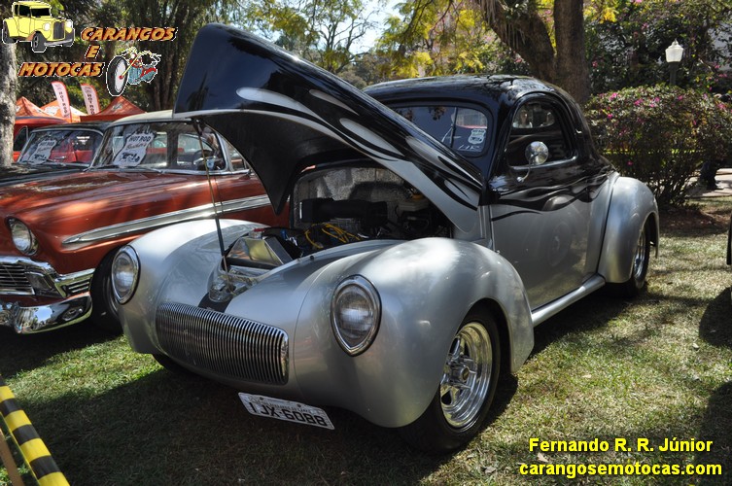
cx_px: 366
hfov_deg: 62.0
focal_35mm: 30
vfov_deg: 43.5
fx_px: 609
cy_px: 243
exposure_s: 1/250
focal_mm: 20
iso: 200
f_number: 8
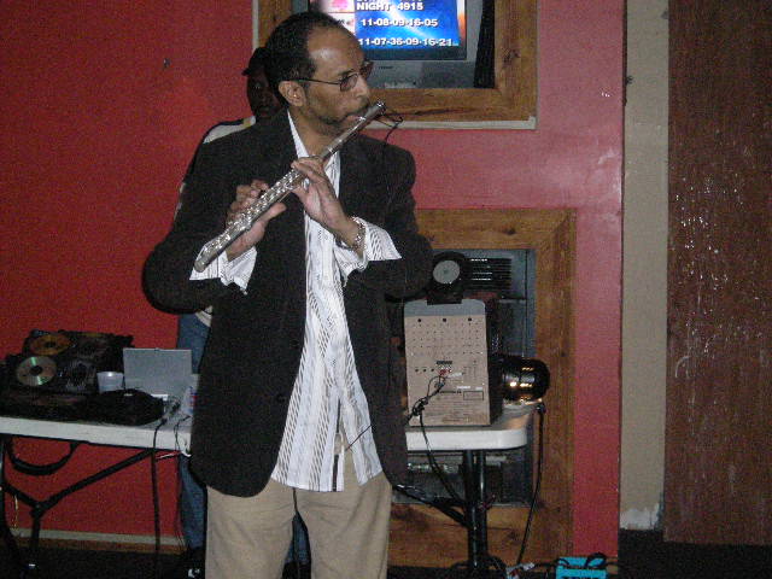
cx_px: 386
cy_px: 290
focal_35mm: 77
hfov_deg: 25.3
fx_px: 1717
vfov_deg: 19.1
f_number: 4.2
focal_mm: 12.7
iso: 800
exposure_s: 1/120
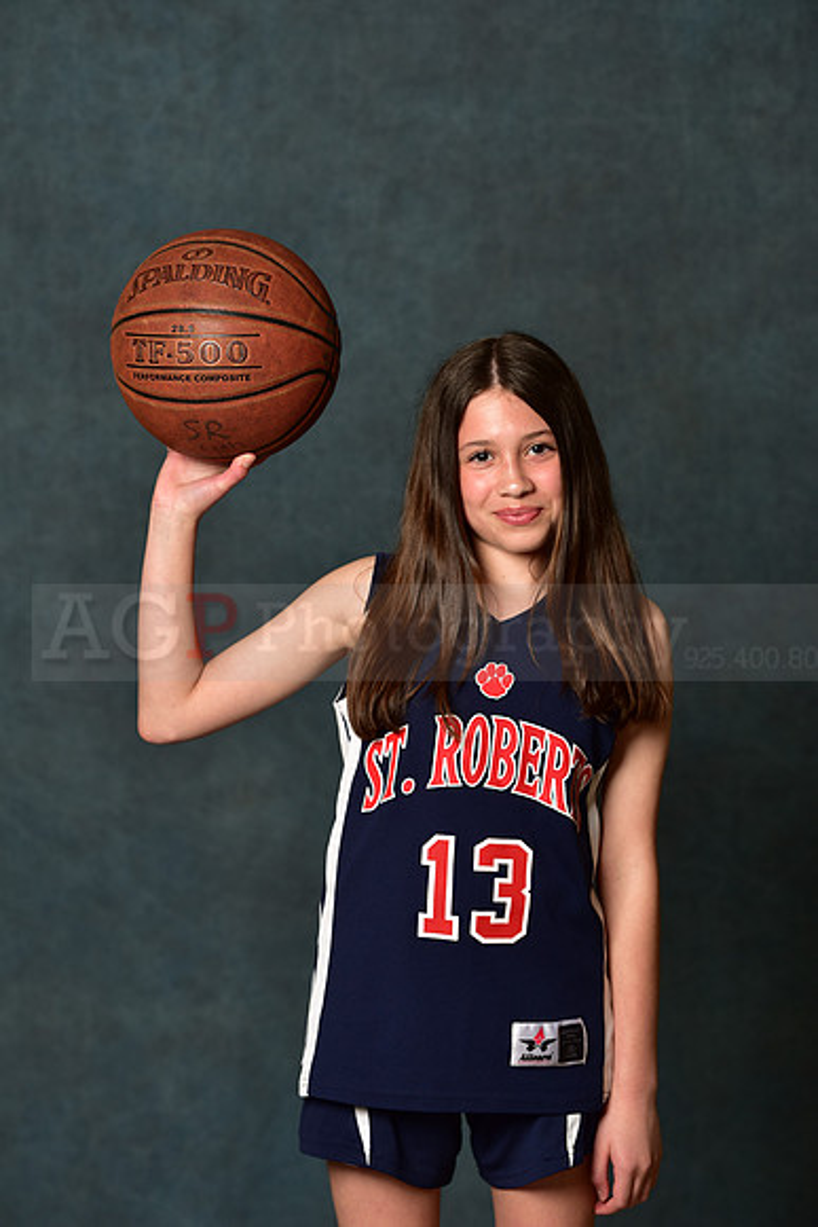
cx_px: 409
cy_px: 614
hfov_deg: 11.2
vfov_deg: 16.8
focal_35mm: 122
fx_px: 4155
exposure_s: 1/200
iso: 200
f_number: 4.5
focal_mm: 122
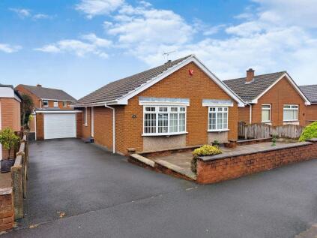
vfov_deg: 58.9
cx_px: 158
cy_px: 119
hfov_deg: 73.9
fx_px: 211
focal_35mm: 23
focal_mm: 8.72
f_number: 2
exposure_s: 1/1400
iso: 50
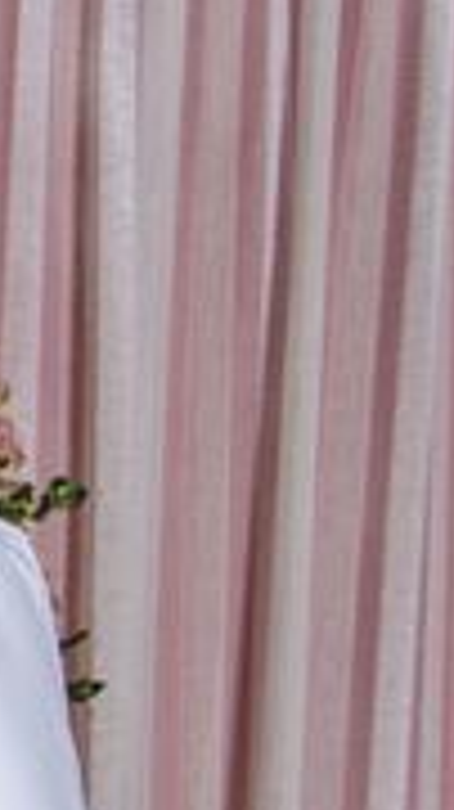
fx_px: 3881
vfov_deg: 11.8
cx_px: -827
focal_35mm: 181
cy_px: 810
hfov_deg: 6.2
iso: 400
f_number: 5
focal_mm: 26
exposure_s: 1/200
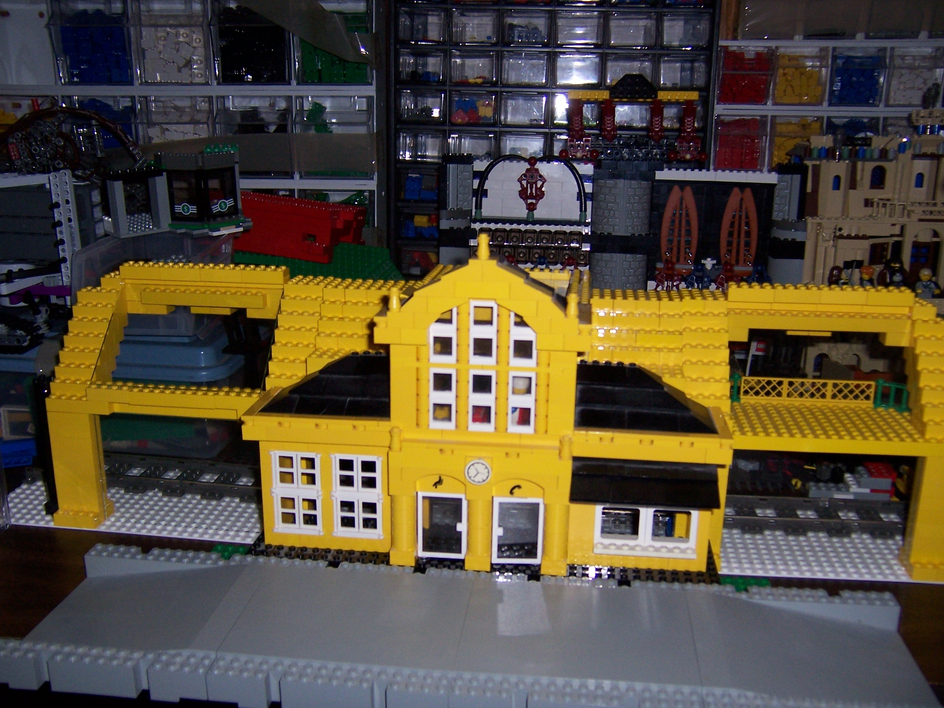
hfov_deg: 55.4
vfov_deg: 42.9
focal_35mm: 33
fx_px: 900
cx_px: 472
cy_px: 354
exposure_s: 1/60
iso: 140
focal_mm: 5.5
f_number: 2.8
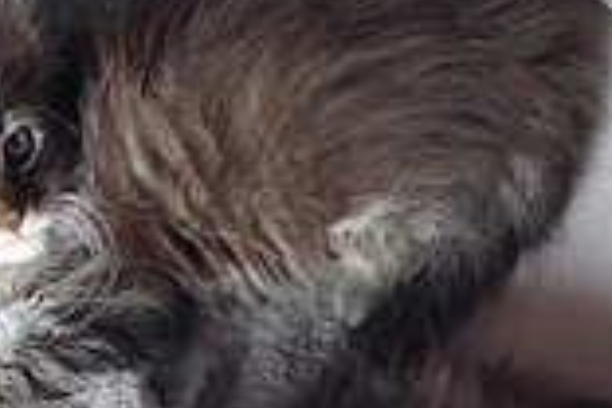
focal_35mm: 72
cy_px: 443
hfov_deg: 28.0
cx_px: 224
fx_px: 1224
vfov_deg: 18.3
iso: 400
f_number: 1.8
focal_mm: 4
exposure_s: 1/30
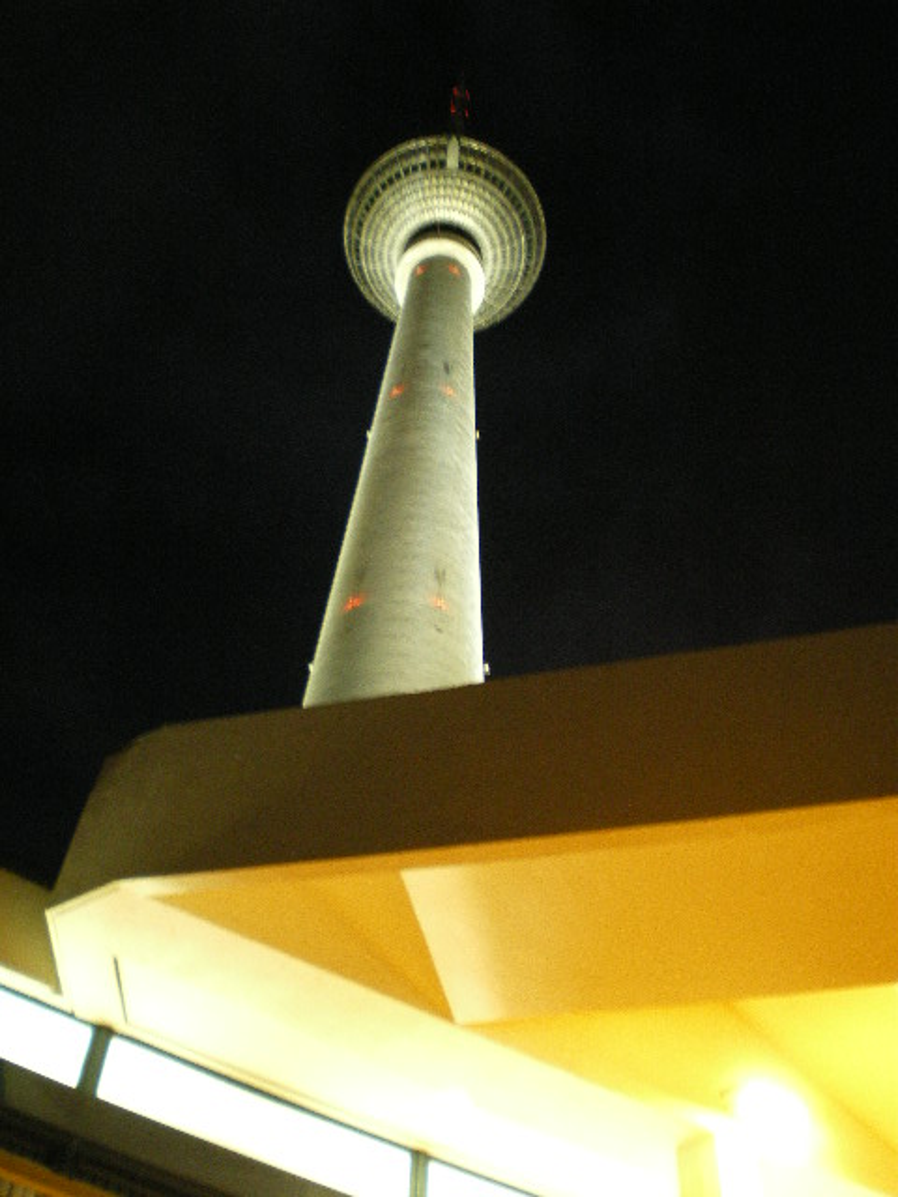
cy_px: 598
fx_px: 1314
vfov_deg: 49.0
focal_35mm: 38
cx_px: 449
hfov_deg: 37.7
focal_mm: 6.3
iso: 400
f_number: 3.1
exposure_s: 1/6
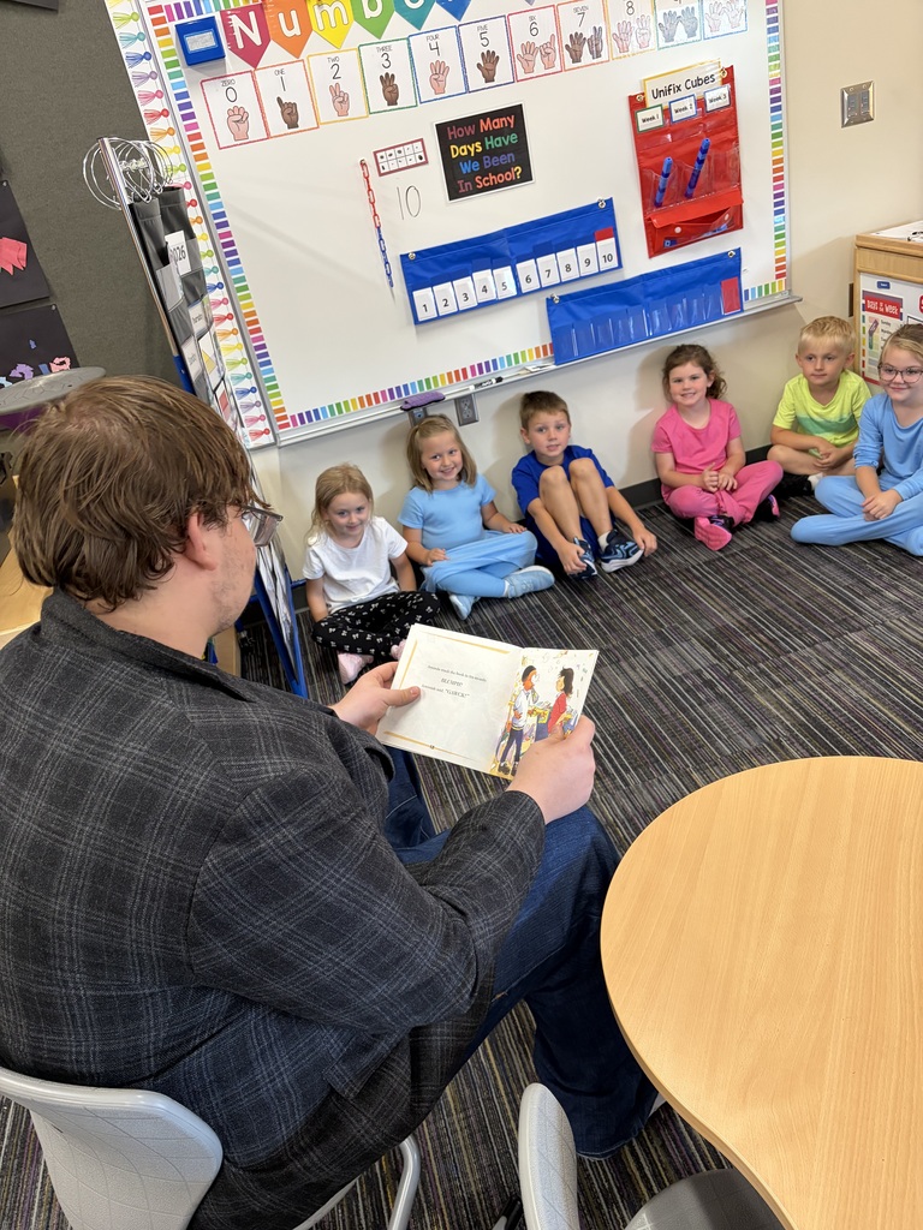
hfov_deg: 53.1
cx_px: 462
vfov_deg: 67.3
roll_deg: +12.9
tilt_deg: -27.3
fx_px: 924
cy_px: 615
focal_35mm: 26
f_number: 1.6
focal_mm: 5.96
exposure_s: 1/60
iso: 250
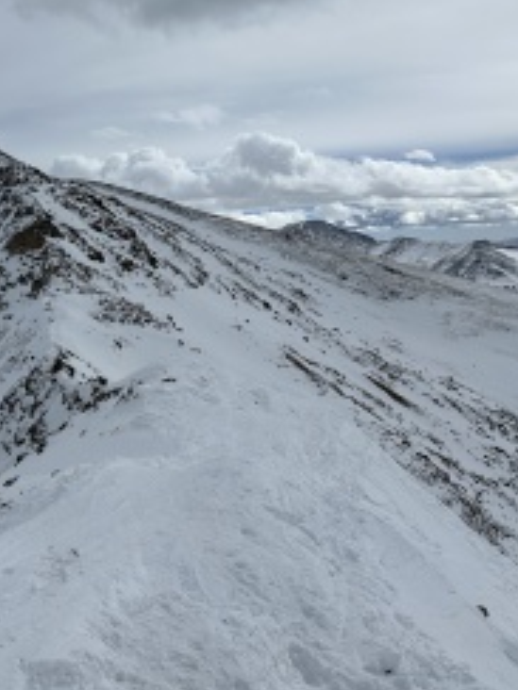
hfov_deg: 37.2
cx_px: 54
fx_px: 718
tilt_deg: -7.4
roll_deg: +2.0
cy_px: 337
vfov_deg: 51.3
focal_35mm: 36
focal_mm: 6.86
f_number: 1.78
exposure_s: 1/15625
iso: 80
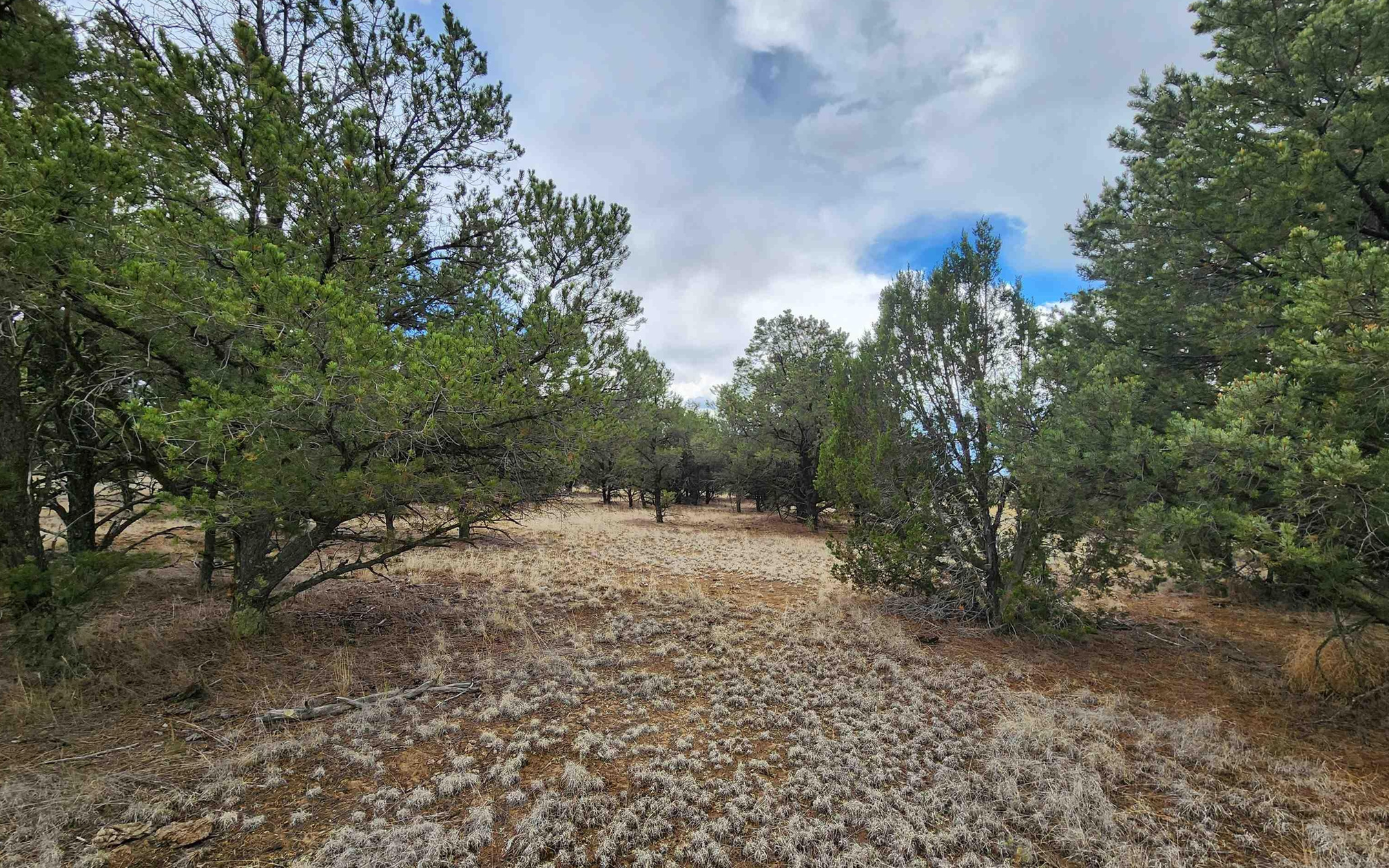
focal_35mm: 14
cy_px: 479
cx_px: 693
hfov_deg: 105.3
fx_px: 530
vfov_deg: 78.4
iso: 50
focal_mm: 2.2
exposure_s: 1/675
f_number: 2.2
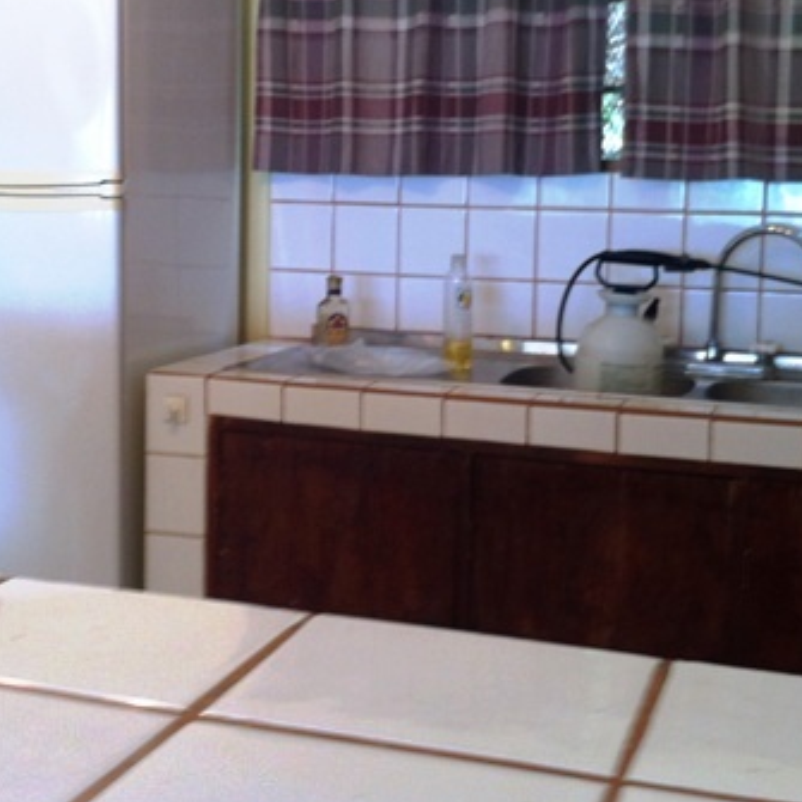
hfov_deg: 29.1
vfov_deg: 28.9
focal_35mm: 59
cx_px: 373
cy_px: 294
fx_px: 1547
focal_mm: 3.85
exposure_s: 1/15
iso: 80
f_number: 2.8
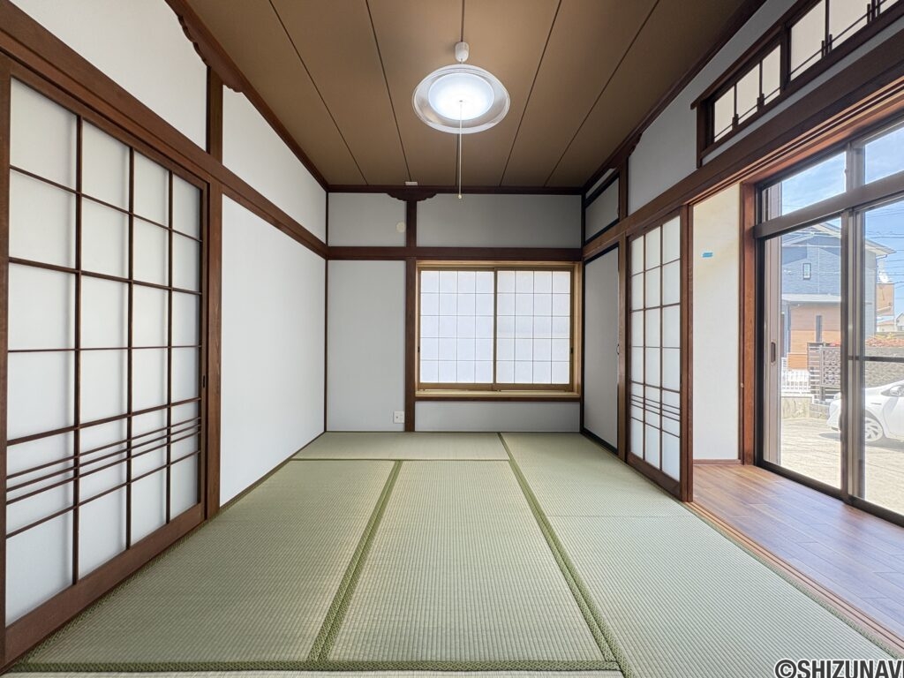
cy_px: 339
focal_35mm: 14
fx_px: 366
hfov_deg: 102.1
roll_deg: -0.7
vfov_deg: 85.7
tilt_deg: +0.8
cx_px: 452
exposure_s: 1/99
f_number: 2.2
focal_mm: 2.22
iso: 125
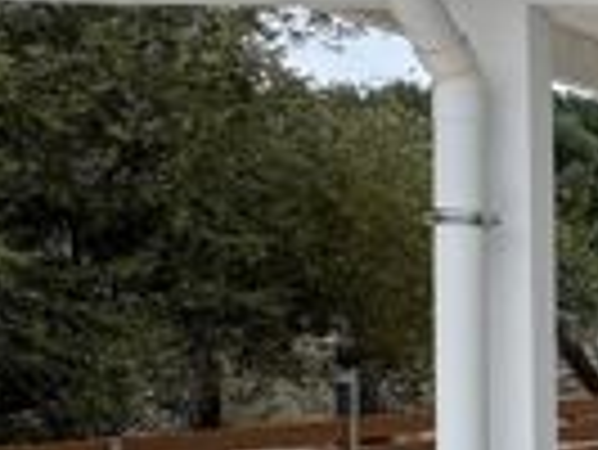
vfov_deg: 19.4
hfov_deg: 13.7
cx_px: 1558
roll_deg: -0.7
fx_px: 1280
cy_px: 436
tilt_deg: -0.8
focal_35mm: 74
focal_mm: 2.22
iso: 50
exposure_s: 1/1299
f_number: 2.2
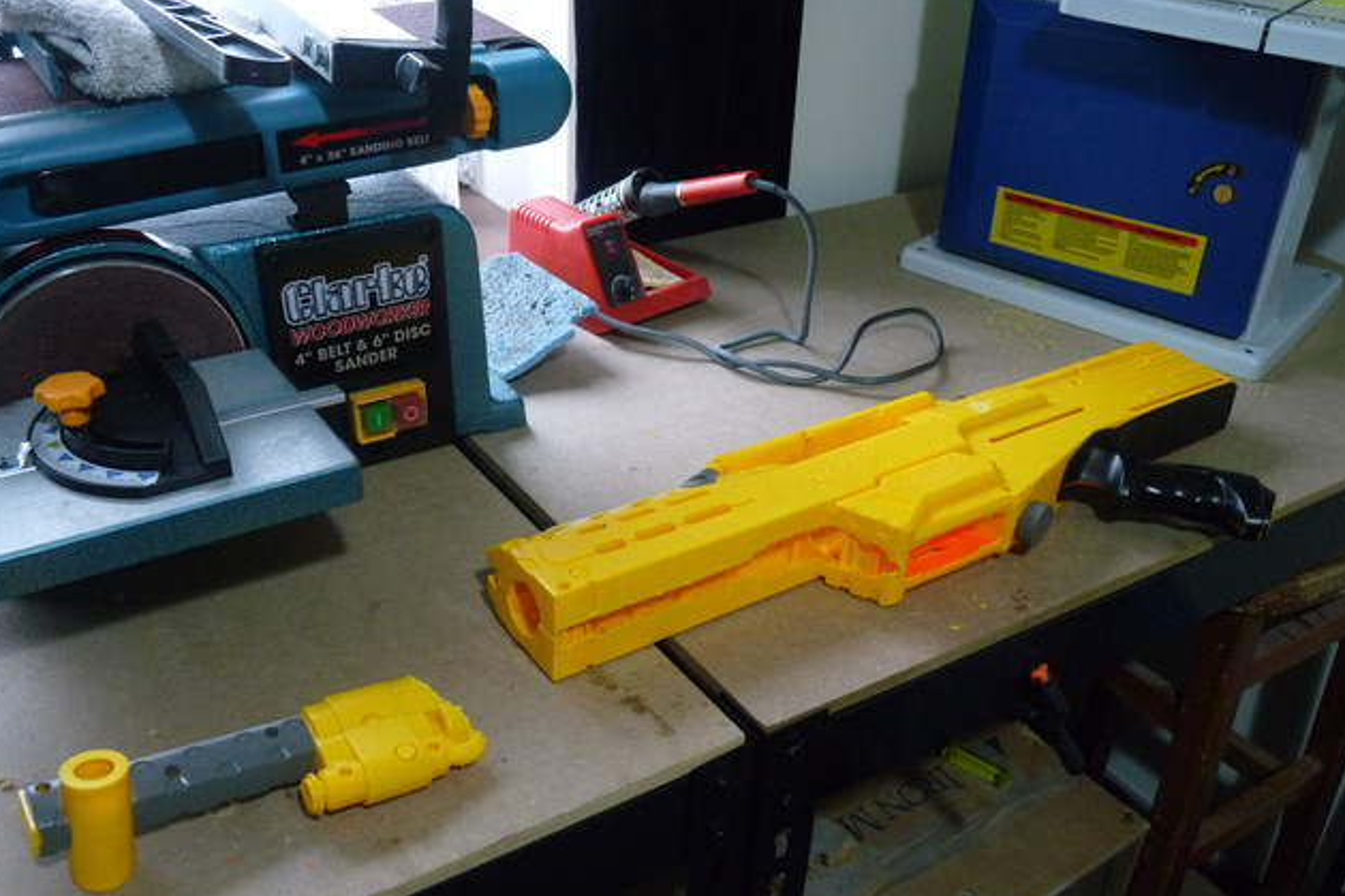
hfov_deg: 53.1
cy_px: 507
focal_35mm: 36
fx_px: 1345
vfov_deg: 36.8
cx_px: 671
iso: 400
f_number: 3
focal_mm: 6
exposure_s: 1/15
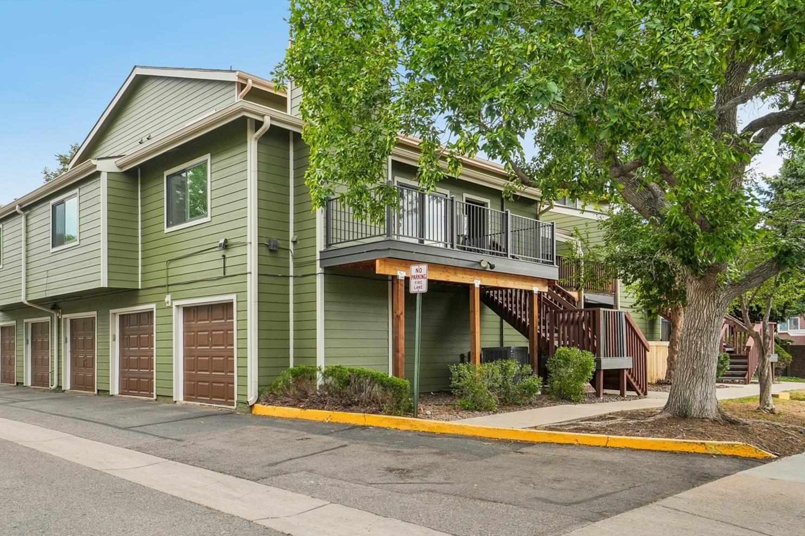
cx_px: 382
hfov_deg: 66.3
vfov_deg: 47.0
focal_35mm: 28
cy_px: 287
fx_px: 616
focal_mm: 17
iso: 320
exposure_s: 1/160
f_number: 8
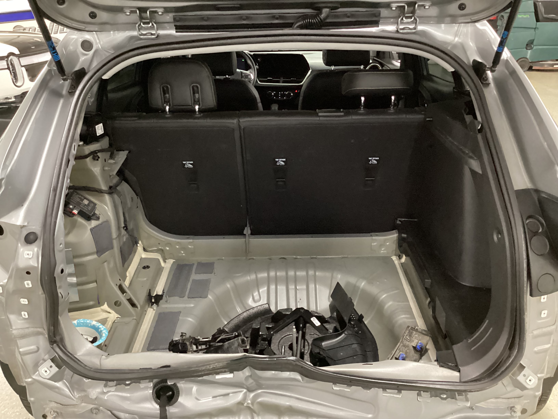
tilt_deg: -25.2
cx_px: 279
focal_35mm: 31
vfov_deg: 45.4
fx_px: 500
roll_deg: +0.6
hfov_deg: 58.4
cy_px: 210
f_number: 2.4
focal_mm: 3.3
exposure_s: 1/20
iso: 640
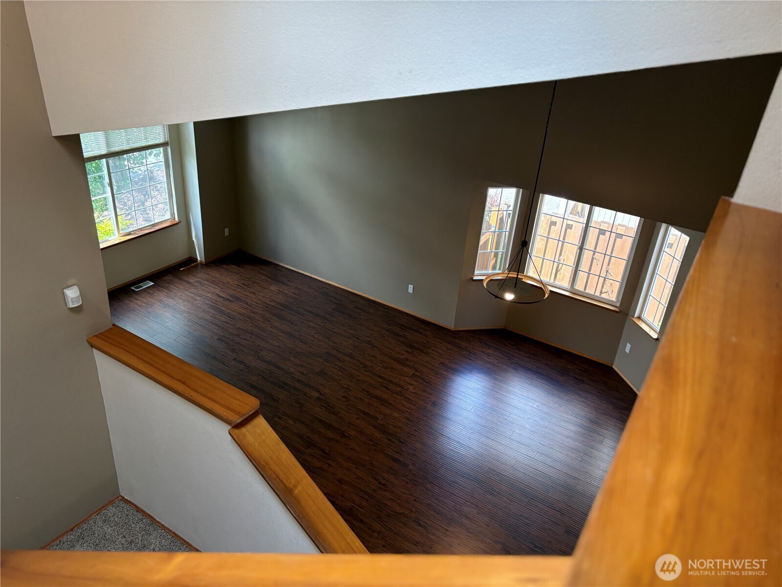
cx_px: 391
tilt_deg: -26.5
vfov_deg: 53.1
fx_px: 587
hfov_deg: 67.3
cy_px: 294
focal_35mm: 26
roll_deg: -5.6
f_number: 1.6
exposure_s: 1/158
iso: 125
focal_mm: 5.96
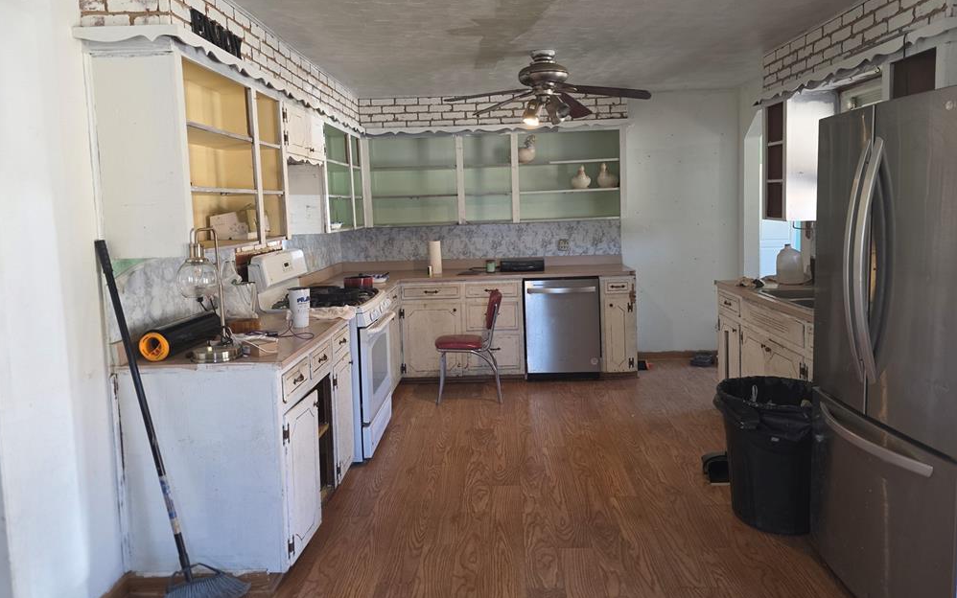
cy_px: 255
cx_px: 481
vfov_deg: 49.1
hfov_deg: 72.5
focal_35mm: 25
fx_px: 652
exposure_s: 1/120
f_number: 1.7
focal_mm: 6.3
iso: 320
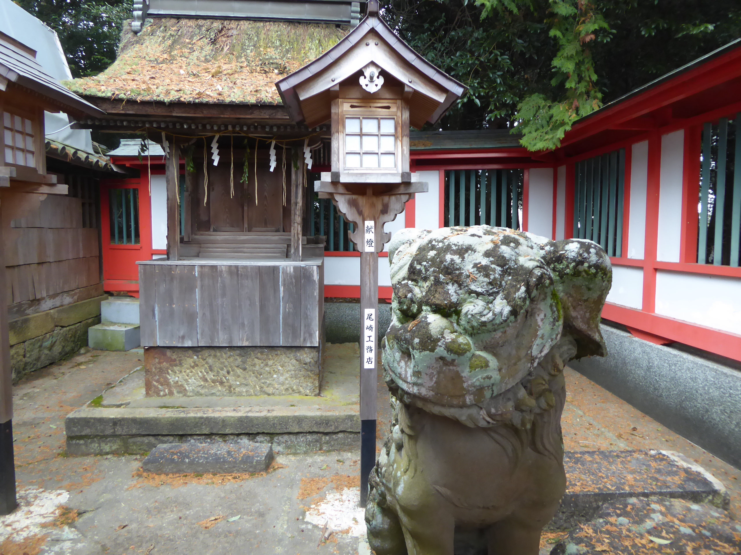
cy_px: 278
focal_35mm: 25
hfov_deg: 69.4
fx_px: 535
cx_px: 370
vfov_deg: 54.9
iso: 200
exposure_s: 1/60
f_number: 3.3
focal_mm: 4.3
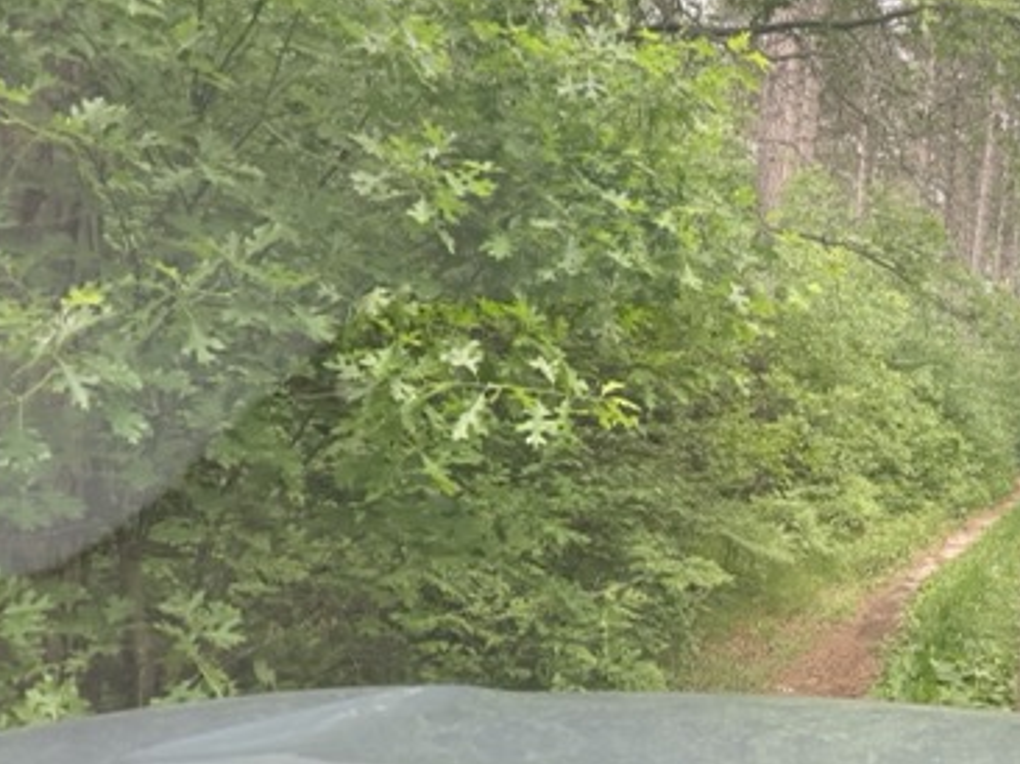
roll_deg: -3.7
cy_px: 340
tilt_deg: +4.9
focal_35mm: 42
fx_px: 1237
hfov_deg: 42.8
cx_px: 811
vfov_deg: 34.3
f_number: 1.78
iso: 160
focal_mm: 6.76
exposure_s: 1/162
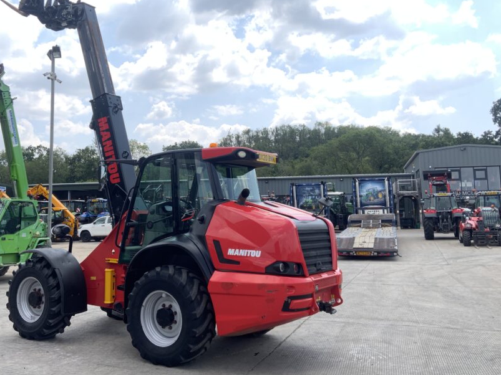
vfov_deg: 38.6
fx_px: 535
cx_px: 202
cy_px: 157
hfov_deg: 49.9
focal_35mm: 37
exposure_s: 1/406
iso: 16
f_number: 1.8
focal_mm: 3
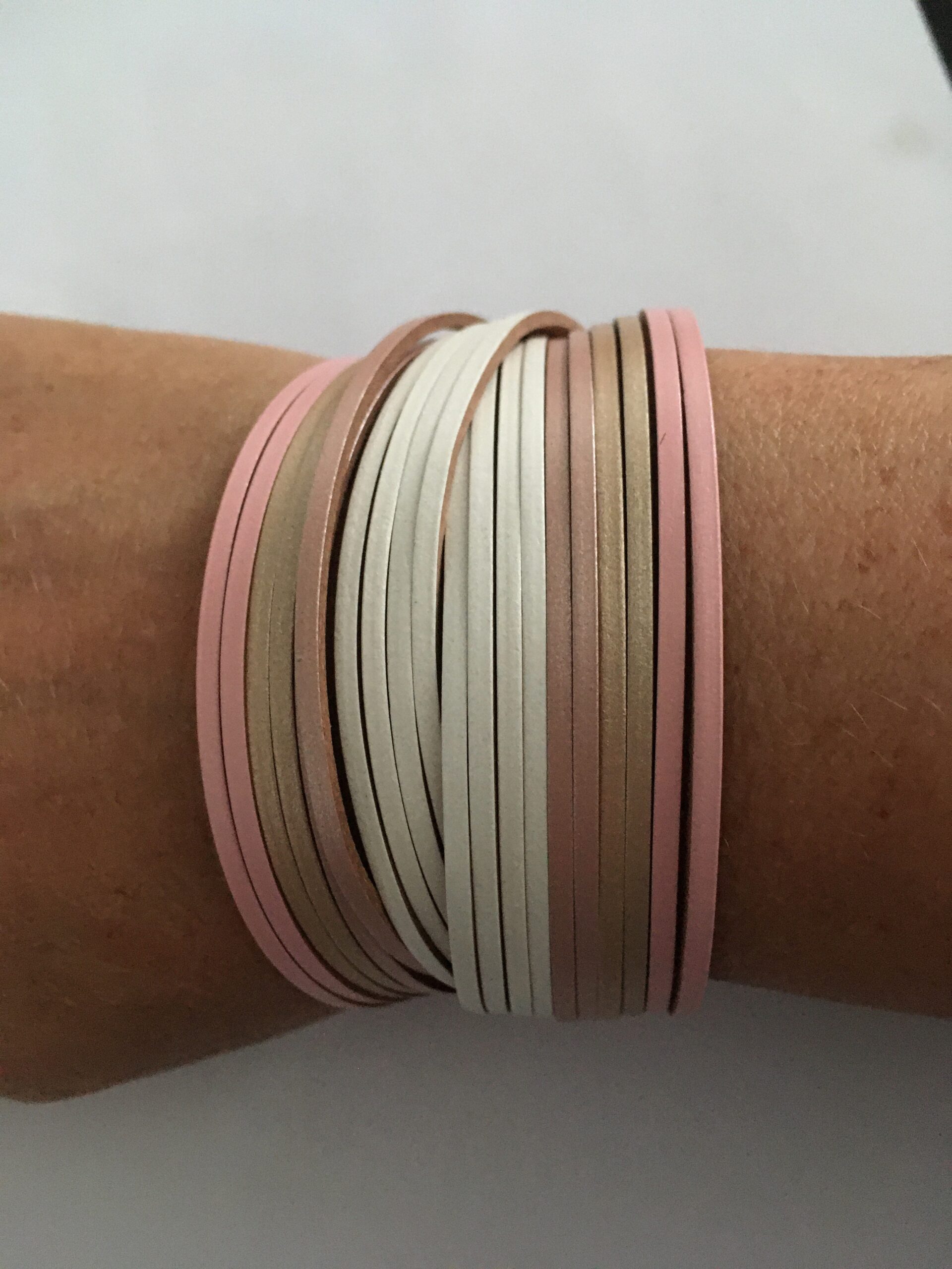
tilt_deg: -71.0
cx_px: 476
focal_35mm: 29
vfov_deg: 61.7
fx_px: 1063
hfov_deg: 48.2
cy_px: 634
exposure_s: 1/17
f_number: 2.2
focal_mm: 4.15
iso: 400
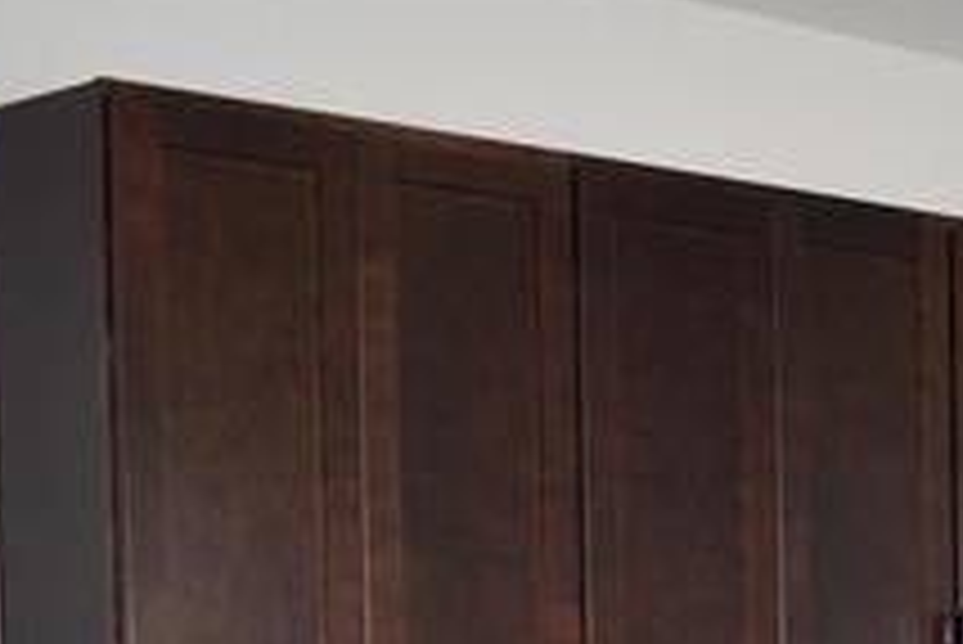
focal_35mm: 129
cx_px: 1804
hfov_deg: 13.9
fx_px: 3453
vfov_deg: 10.2
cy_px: 1072
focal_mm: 18
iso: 400
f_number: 5.6
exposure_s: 1/125
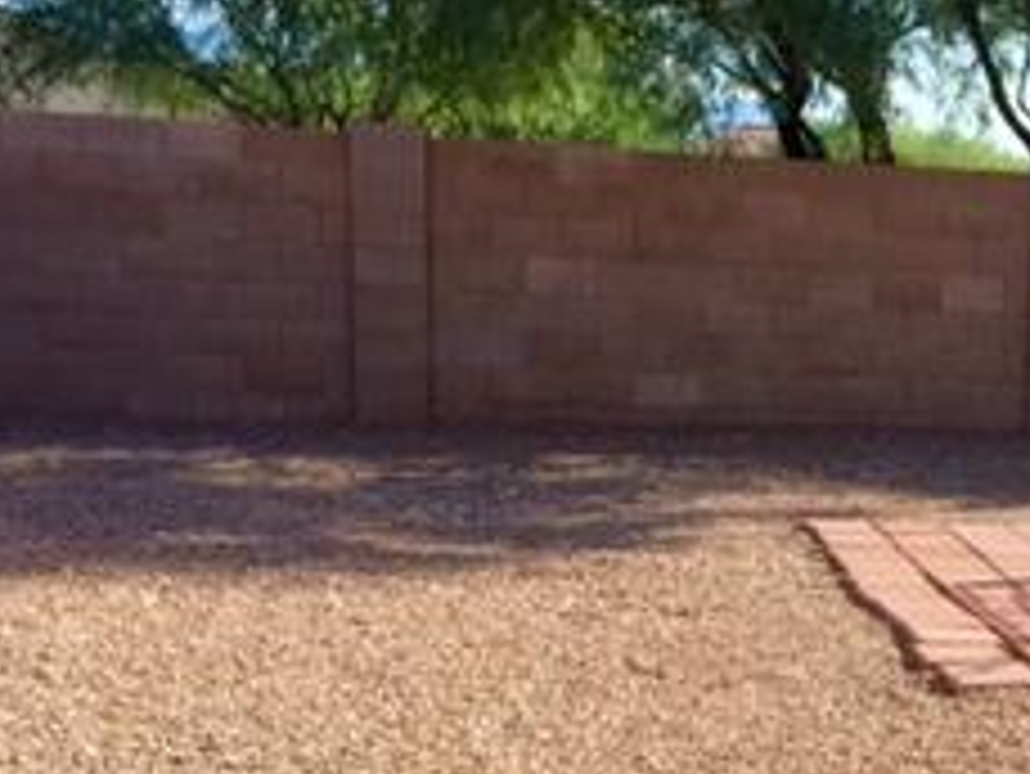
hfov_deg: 22.8
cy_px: 716
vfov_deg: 17.9
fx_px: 2411
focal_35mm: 81
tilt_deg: -11.2
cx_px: 1111
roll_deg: -3.2
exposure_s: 1/1522
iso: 32
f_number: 2.2
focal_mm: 4.15
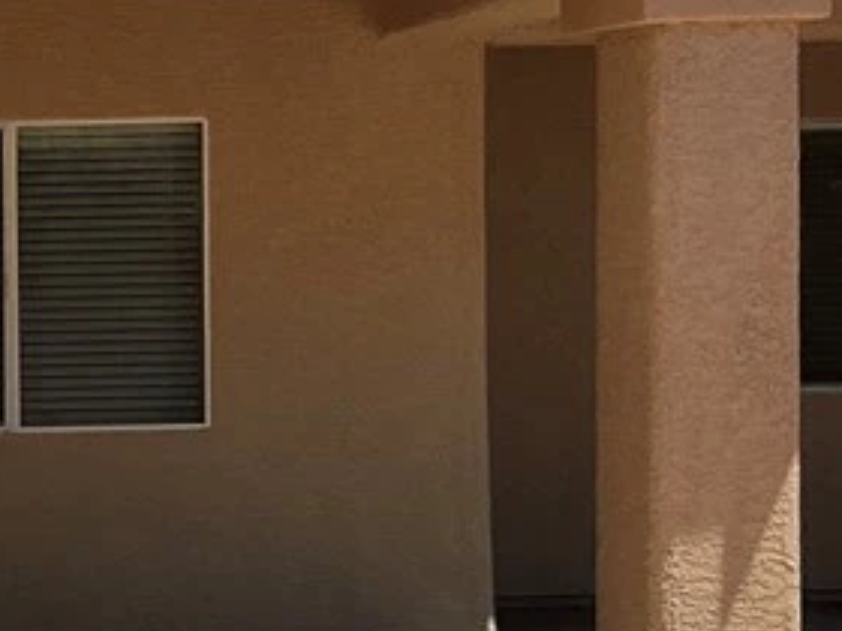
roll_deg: -0.5
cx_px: -391
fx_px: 2578
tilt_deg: -3.8
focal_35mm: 106
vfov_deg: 14.0
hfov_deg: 16.9
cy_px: 373
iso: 16
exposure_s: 1/2227
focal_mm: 3
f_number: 1.8
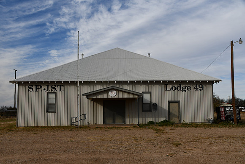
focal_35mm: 39
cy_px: 82
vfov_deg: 34.2
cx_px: 122
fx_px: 265
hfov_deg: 49.5
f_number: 10
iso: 100
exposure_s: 1/400
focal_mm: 26
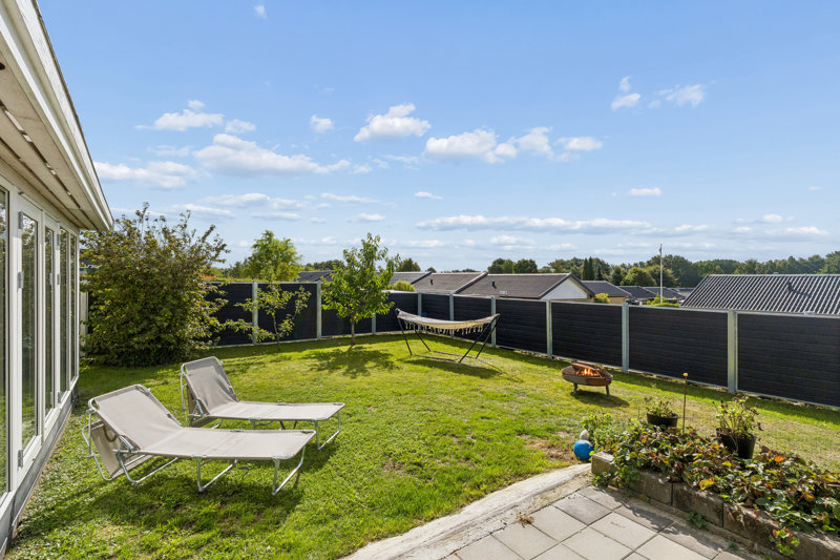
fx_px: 420
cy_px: 280
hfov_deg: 90.0
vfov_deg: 67.4
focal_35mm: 18
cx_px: 420
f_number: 8
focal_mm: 12
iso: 250
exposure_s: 1/1250
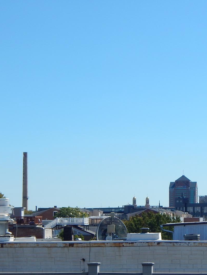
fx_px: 829
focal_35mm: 104
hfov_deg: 13.9
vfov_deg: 18.8
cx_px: 231
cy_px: 193
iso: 125
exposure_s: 1/400
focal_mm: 9.7
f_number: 7.6
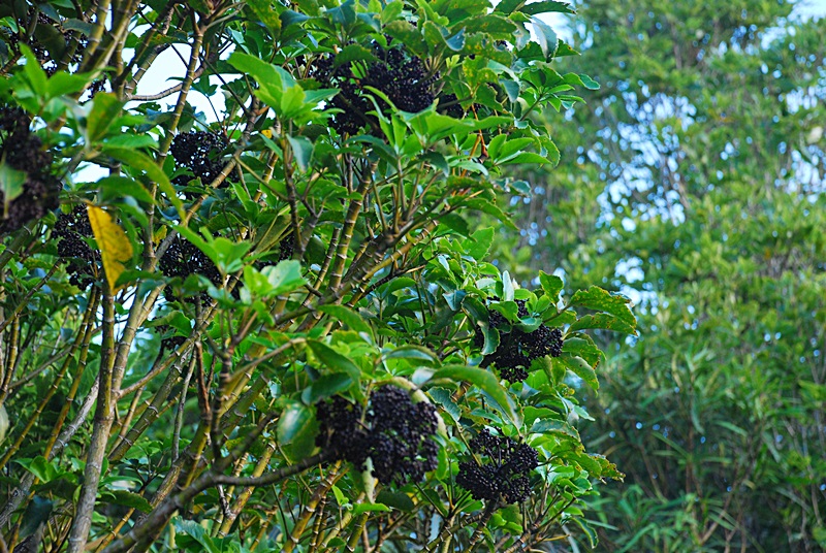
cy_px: 276
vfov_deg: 11.5
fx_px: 2757
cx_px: 413
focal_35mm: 120
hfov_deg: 17.0
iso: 400
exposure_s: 1/80
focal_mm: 80
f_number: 5.6
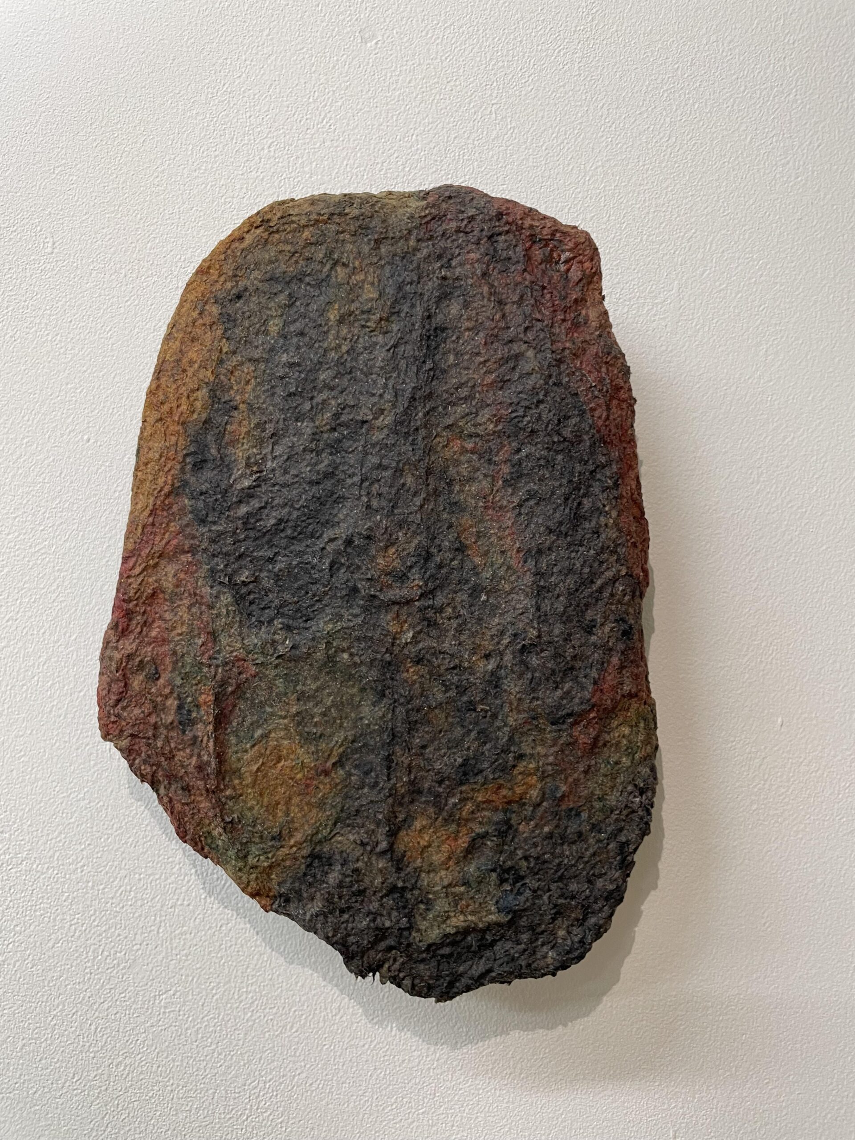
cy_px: 570
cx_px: 428
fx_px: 856
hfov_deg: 53.1
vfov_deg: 67.3
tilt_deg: -1.1
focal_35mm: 26
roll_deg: -1.8
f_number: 1.6
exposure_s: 1/50
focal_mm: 4.2
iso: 80
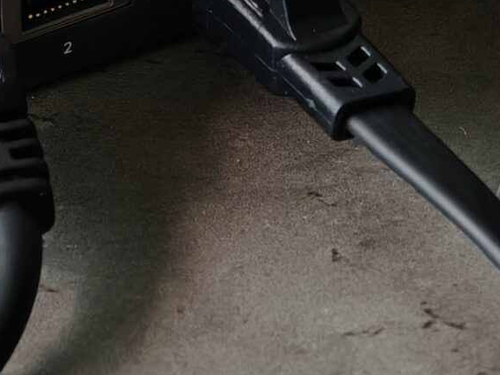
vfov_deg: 4.9
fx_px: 4376
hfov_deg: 6.5
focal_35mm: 303
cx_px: -107
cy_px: -152
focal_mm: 15.38
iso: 2000
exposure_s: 1/100
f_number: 2.6
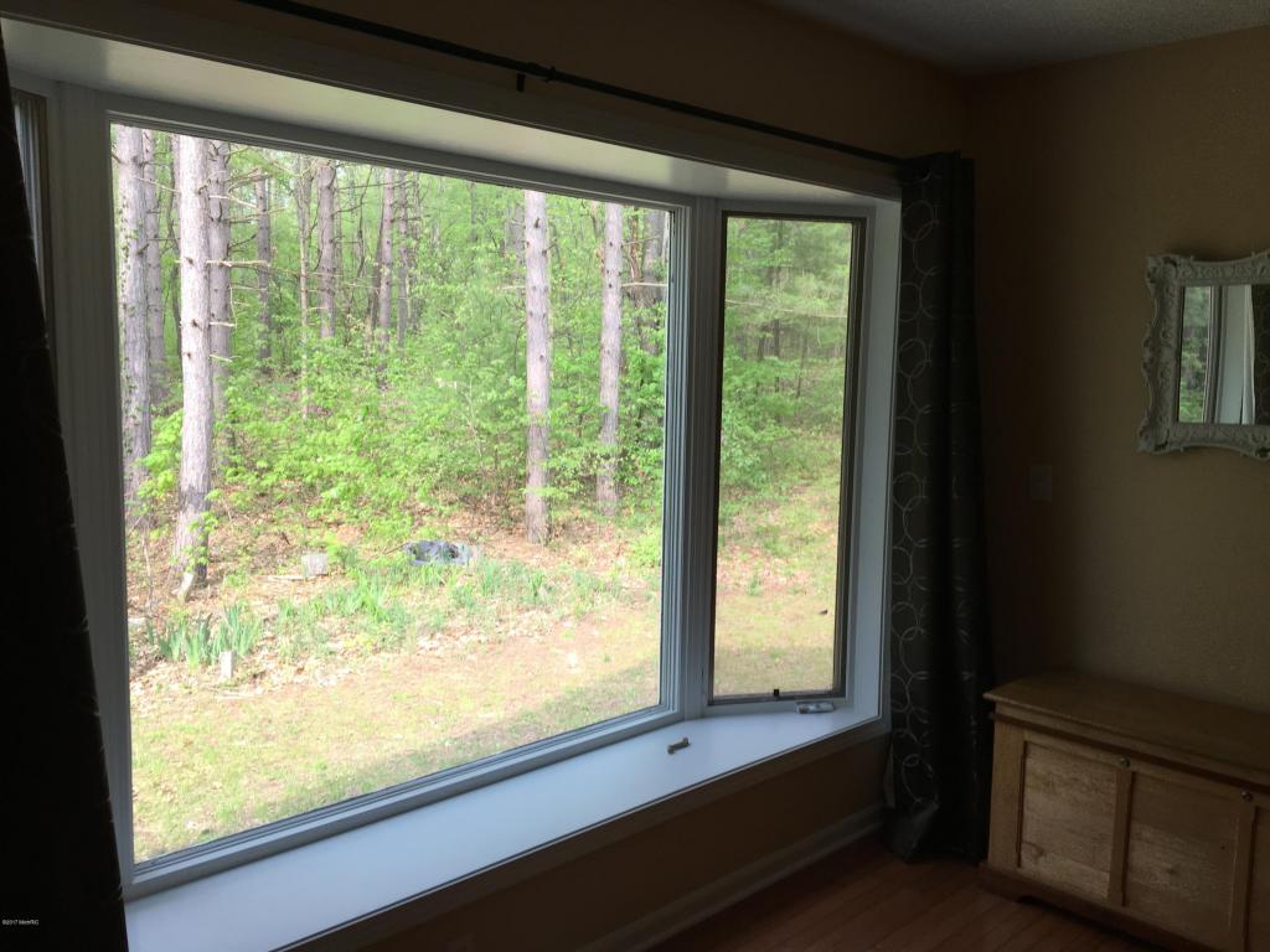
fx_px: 1064
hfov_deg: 61.7
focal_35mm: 29
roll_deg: -1.0
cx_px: 635
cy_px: 476
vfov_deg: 48.2
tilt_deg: -6.5
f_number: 2.2
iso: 25
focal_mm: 4.15
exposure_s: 1/60
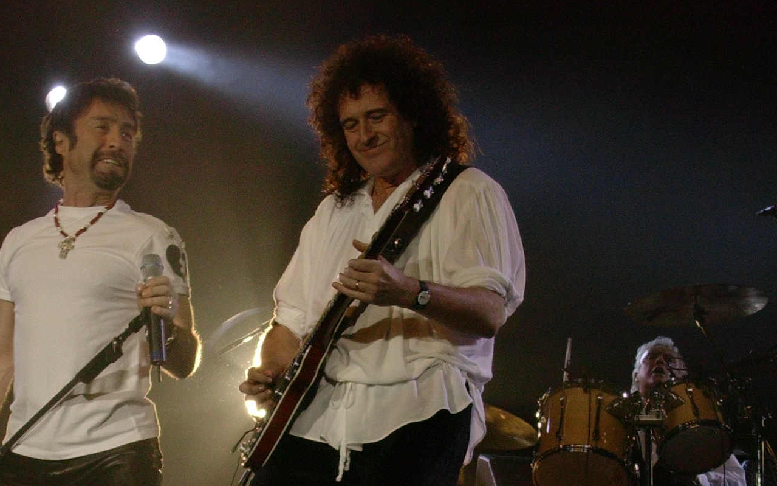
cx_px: 242
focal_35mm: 132
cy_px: 432
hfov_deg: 15.8
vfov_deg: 9.9
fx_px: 2795
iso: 70
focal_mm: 11.9
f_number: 3.9
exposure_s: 1/209
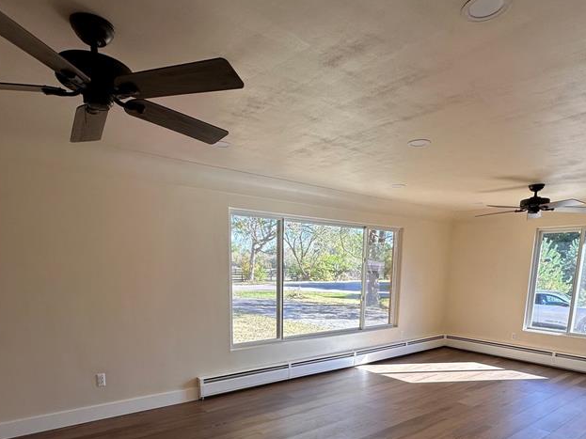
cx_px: 302
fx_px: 389
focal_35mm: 23
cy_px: 338
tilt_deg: -10.4
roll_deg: -1.4
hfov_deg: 73.9
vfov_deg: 55.5
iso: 40
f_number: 2.2
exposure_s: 1/122
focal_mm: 2.22
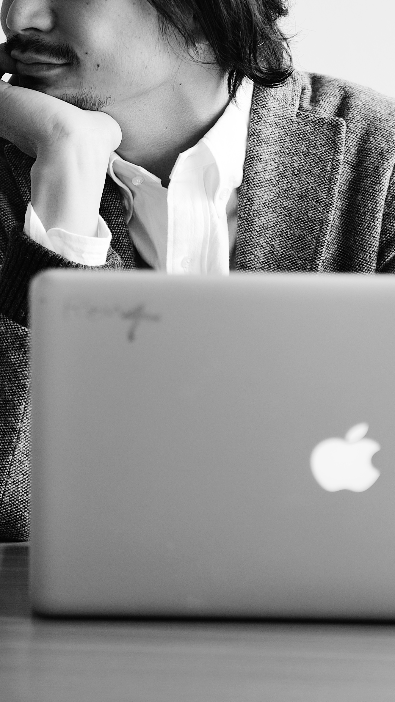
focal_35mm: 117
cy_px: 230
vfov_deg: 18.3
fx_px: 2179
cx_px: 174
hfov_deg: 10.4
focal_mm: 62
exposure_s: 1/60
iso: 200
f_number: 3.2
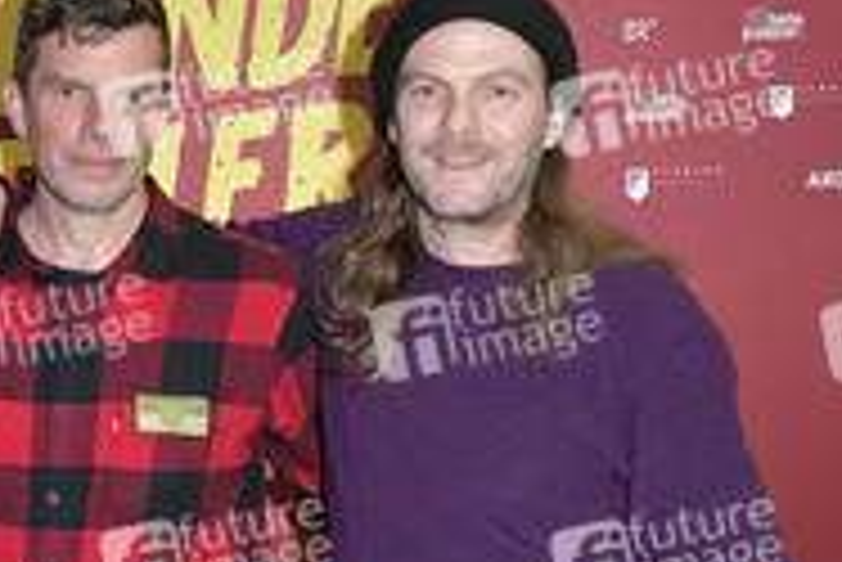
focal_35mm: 77
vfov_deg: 17.6
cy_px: 441
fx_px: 1802
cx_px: 97
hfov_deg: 25.5
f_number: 5.6
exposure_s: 1/200
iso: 2000
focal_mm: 32
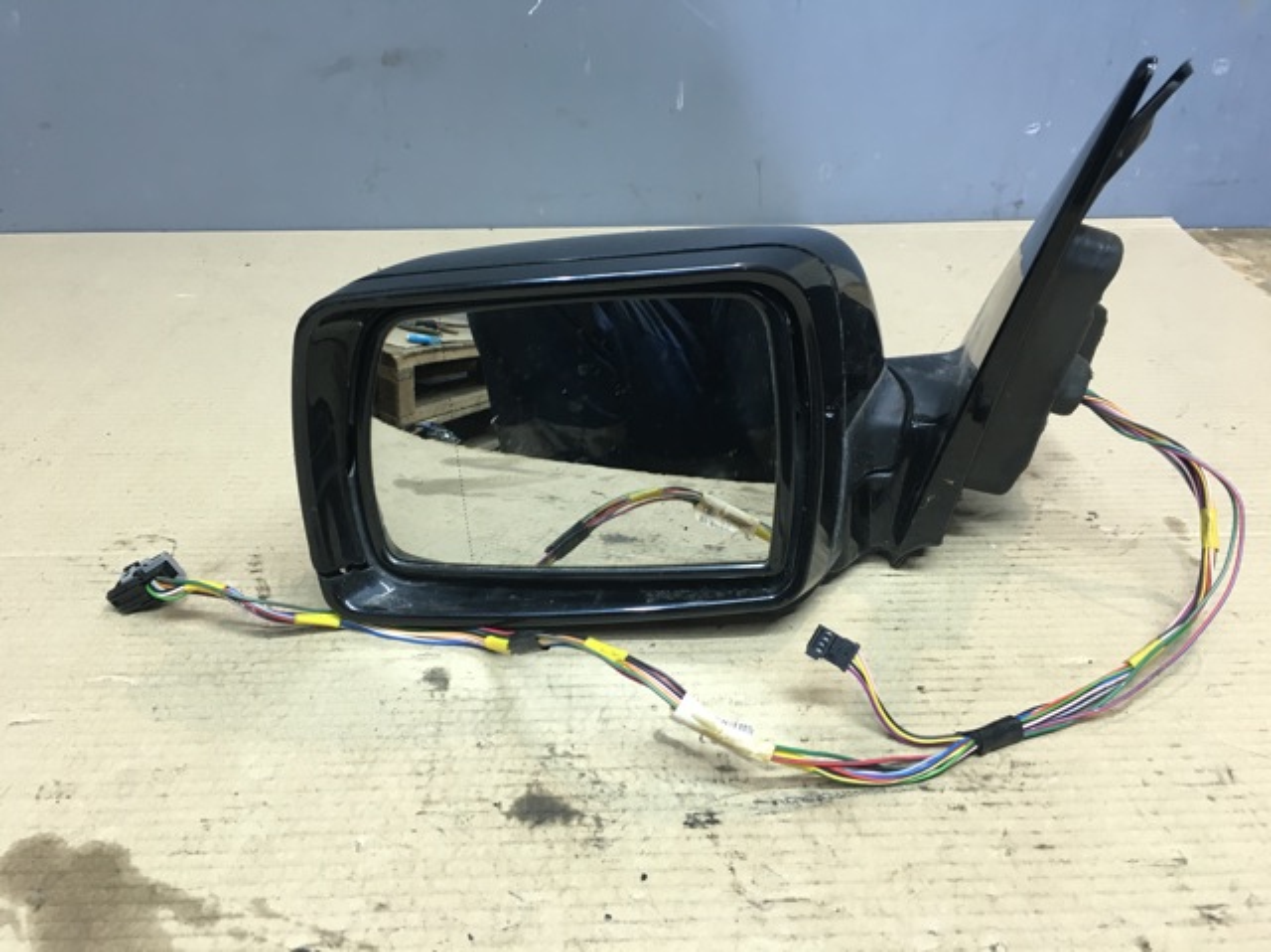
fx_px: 1064
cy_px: 476
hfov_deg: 61.7
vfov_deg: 48.2
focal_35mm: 29
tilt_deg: -30.8
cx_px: 636
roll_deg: -0.4
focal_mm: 4.15
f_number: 2.2
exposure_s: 1/33
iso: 80
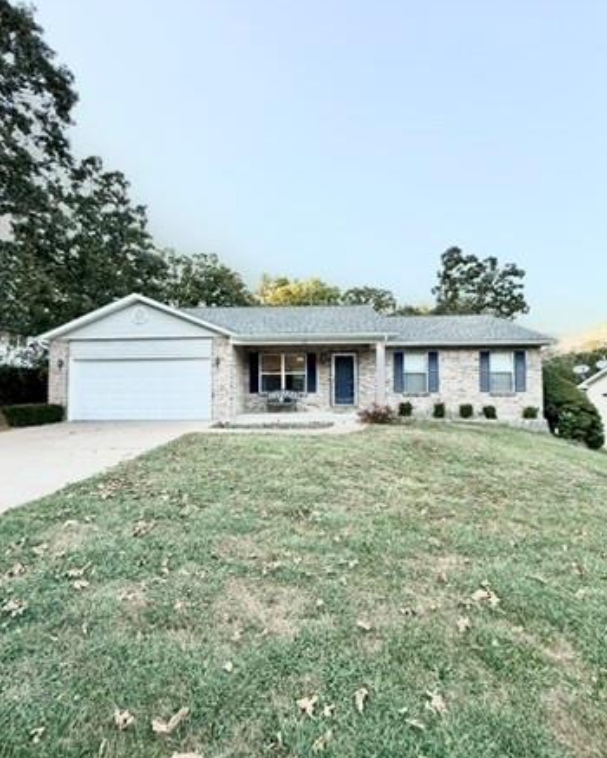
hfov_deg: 84.1
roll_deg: +0.3
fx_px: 337
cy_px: 378
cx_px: 298
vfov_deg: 96.8
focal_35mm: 15
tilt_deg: +2.3
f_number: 2.2
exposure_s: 1/276
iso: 50
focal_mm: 2.22
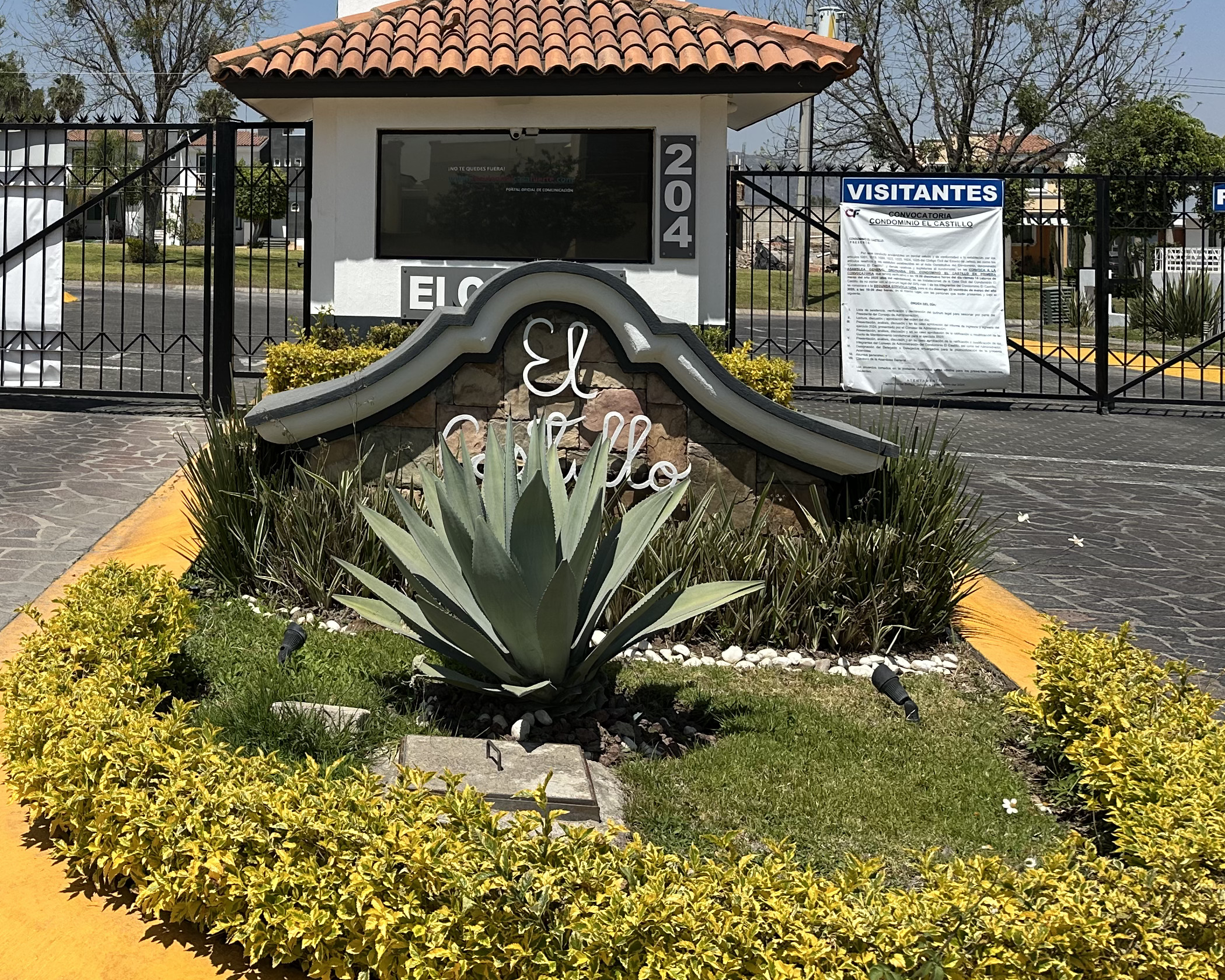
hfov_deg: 38.4
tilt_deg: +2.5
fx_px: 1631
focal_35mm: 45
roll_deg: -0.8
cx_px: 131
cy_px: 204
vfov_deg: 32.6
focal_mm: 6.86
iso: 80
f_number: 1.78
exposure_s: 1/7042
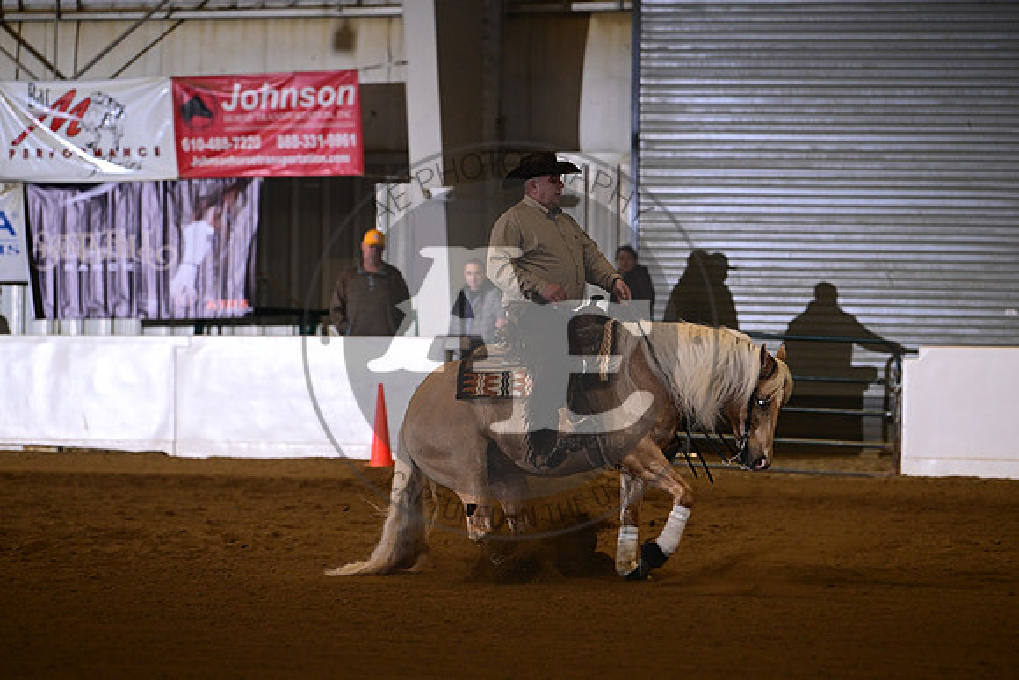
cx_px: 510
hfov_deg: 10.3
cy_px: 340
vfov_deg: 6.9
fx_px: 5662
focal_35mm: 200
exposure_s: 1/200
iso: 2000
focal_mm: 200
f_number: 4
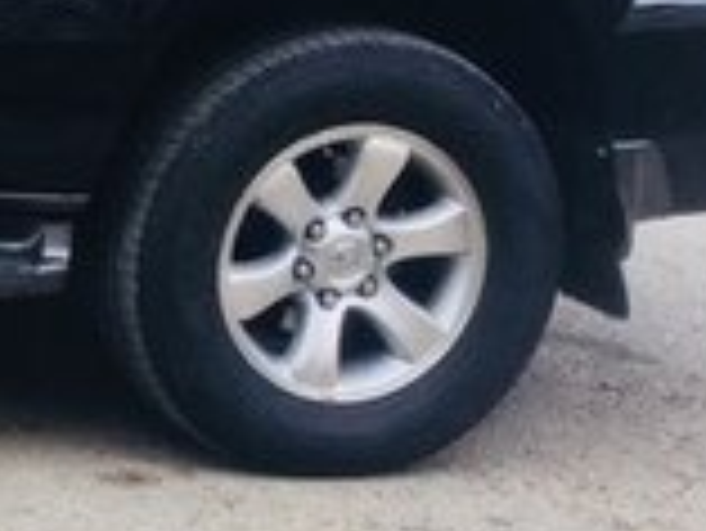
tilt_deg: -9.8
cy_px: -92
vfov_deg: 11.9
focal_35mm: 122
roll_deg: -5.7
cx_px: -477
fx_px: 2490
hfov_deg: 14.6
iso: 32
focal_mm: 4.15
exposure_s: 1/235
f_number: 2.2
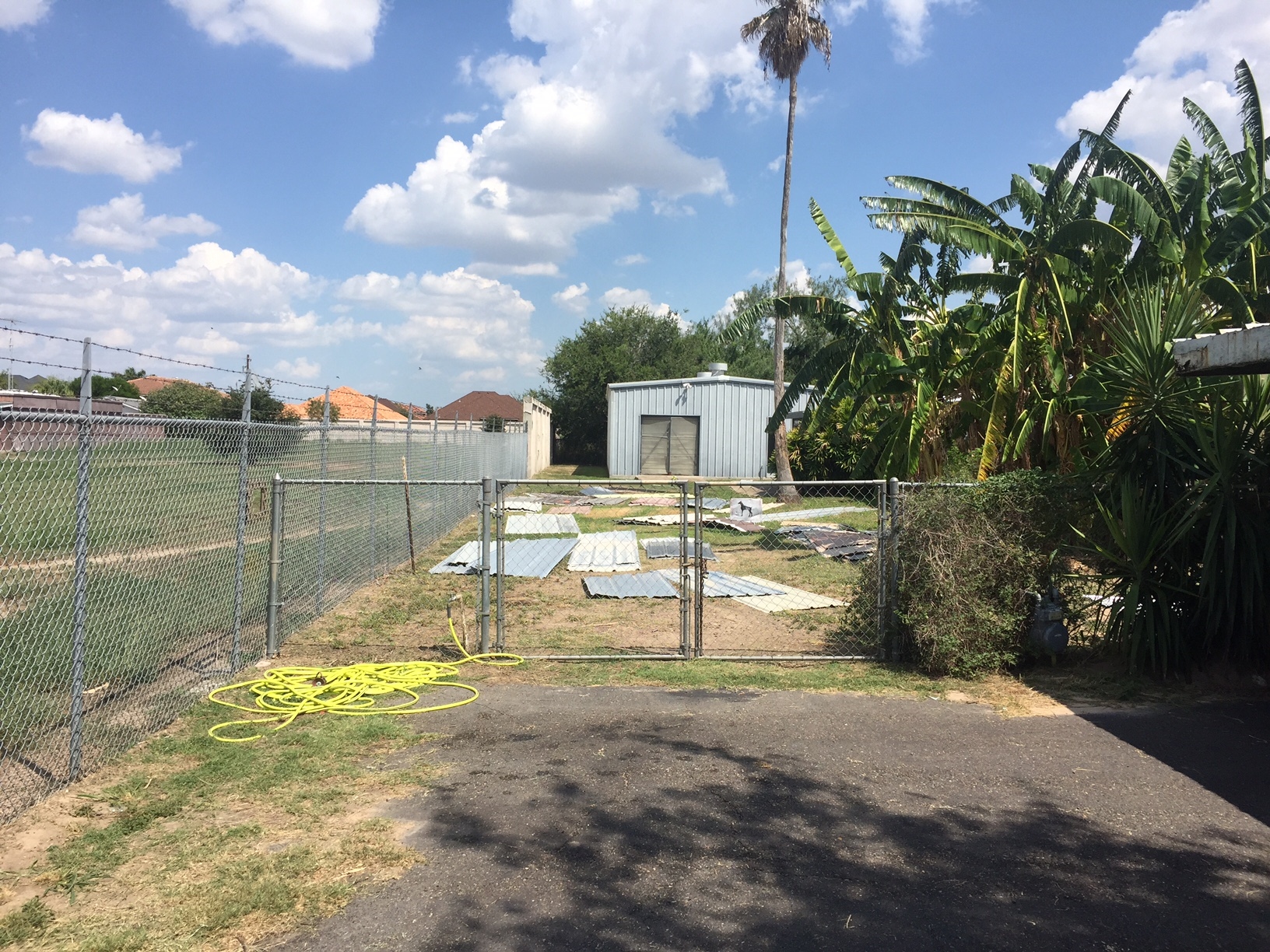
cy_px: 476
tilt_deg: -0.9
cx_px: 635
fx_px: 1064
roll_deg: -2.6
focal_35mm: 29
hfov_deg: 61.7
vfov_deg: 48.2
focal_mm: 4.15
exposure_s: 1/2326
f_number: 2.2
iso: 32
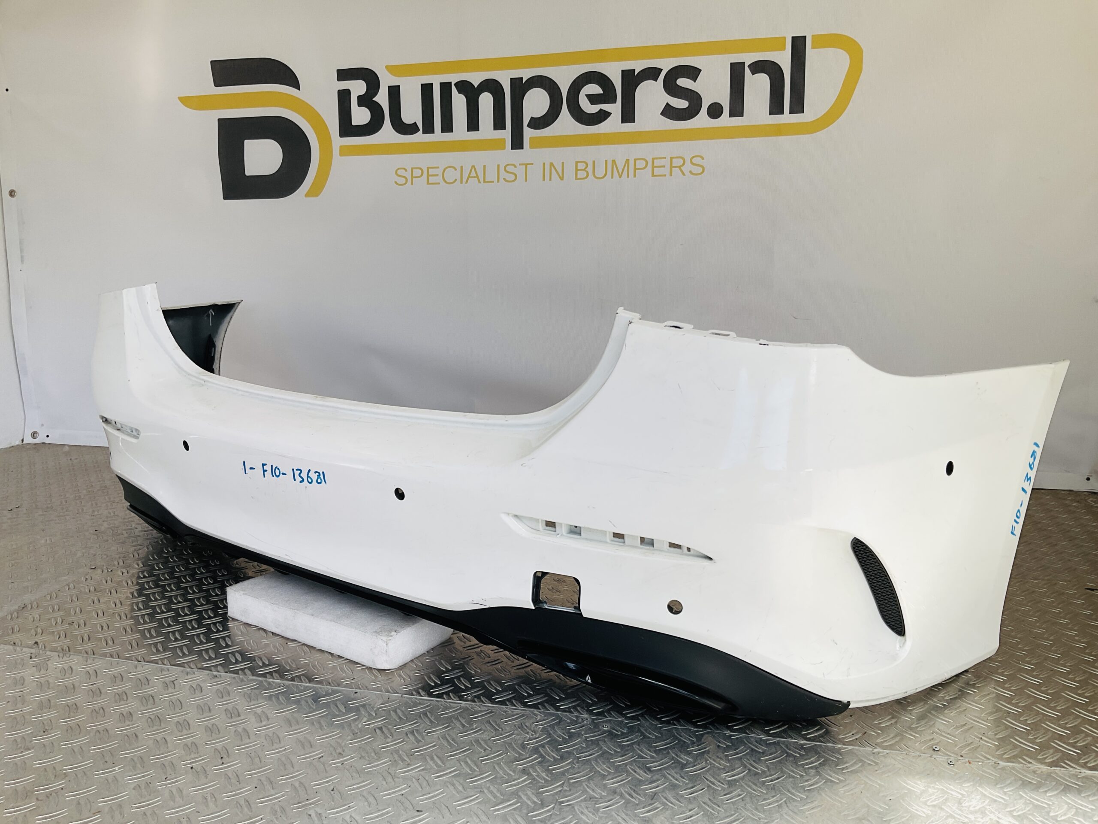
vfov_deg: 48.2
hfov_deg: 61.7
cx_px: 549
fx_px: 920
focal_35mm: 29
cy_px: 412
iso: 16
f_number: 1.8
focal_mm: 3
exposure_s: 1/556
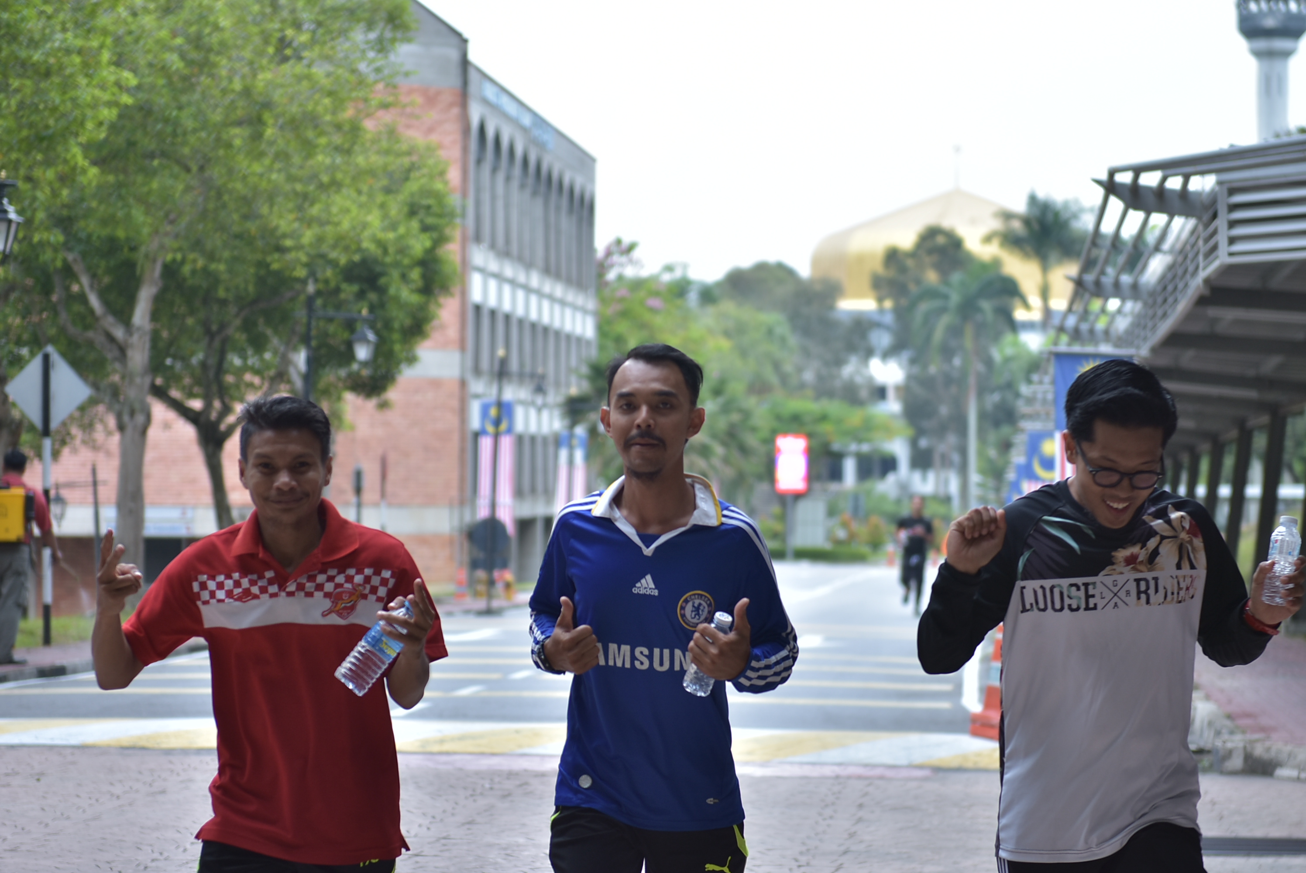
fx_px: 3812
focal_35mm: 105
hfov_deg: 19.4
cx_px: 653
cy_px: 436
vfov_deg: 13.1
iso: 125
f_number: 2.8
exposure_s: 1/320
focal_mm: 70
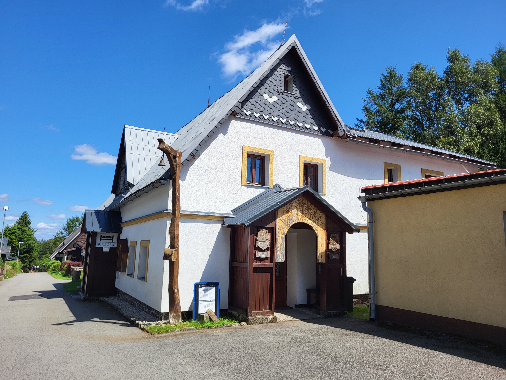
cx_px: 253
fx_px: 380
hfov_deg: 67.3
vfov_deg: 53.1
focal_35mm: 26
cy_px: 190
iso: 40
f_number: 1.8
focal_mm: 5.4
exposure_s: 1/2417
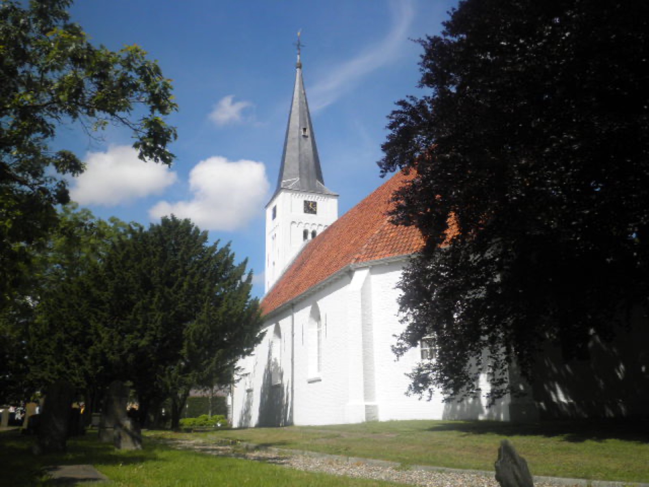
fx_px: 581
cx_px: 324
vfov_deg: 45.4
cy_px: 244
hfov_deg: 58.4
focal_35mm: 31
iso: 64
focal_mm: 5.5
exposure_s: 1/160
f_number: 8.2
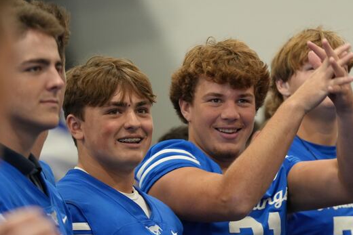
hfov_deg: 5.2
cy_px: 175
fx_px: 3864
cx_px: 272
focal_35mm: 394
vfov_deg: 3.5
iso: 2000
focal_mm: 200
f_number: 4
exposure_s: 1/200
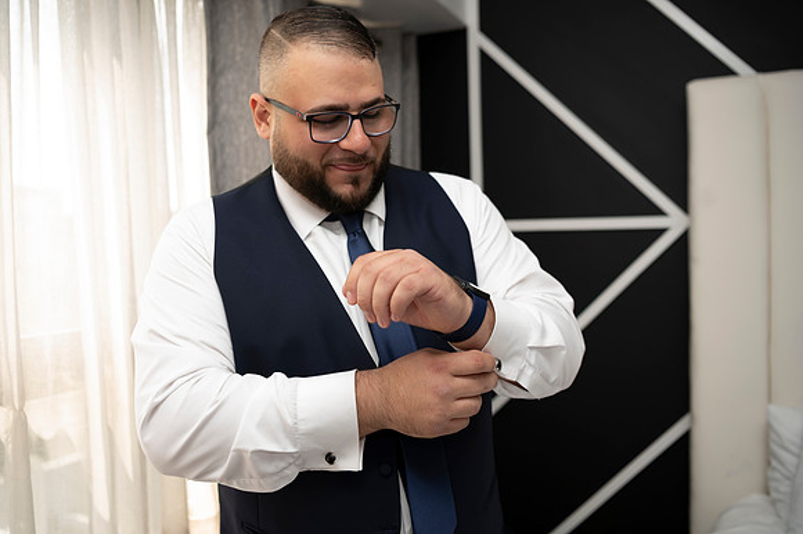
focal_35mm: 32
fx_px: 713
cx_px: 402
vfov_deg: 41.1
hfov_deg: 58.7
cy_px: 267
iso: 50
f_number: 2.8
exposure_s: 1/100
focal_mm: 32
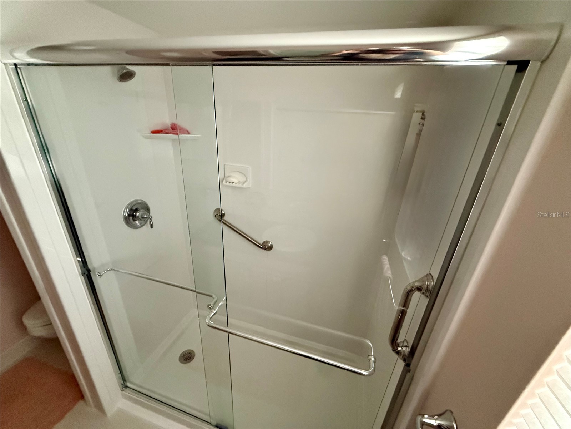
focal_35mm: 14
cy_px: 214
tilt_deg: -21.0
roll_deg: -3.6
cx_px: 286
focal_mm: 2.22
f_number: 2.2
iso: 1000
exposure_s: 1/60
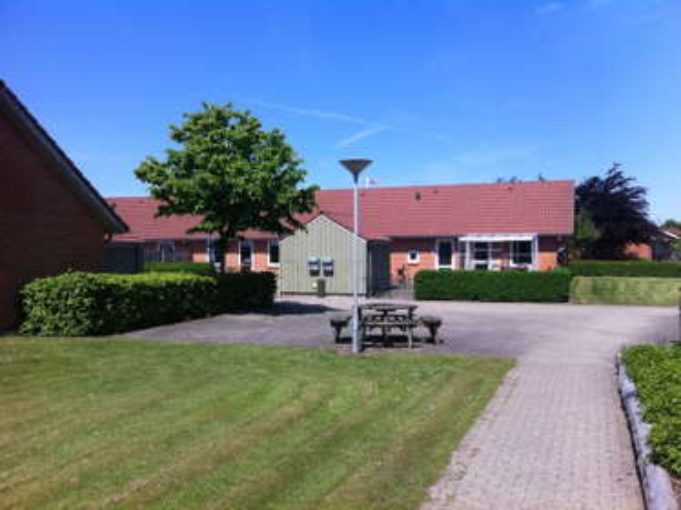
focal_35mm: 35
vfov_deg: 40.7
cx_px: 340
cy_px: 255
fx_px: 688
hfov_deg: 52.7
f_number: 2.8
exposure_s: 1/1508
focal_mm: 3.85
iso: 80
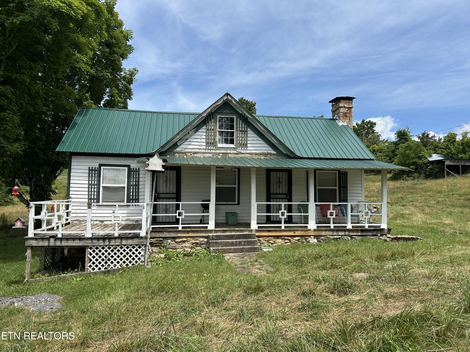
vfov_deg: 53.1
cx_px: 235
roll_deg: -0.4
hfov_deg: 67.3
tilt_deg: +4.2
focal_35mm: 26
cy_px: 176
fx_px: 353
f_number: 1.5
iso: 50
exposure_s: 1/3968
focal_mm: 5.7
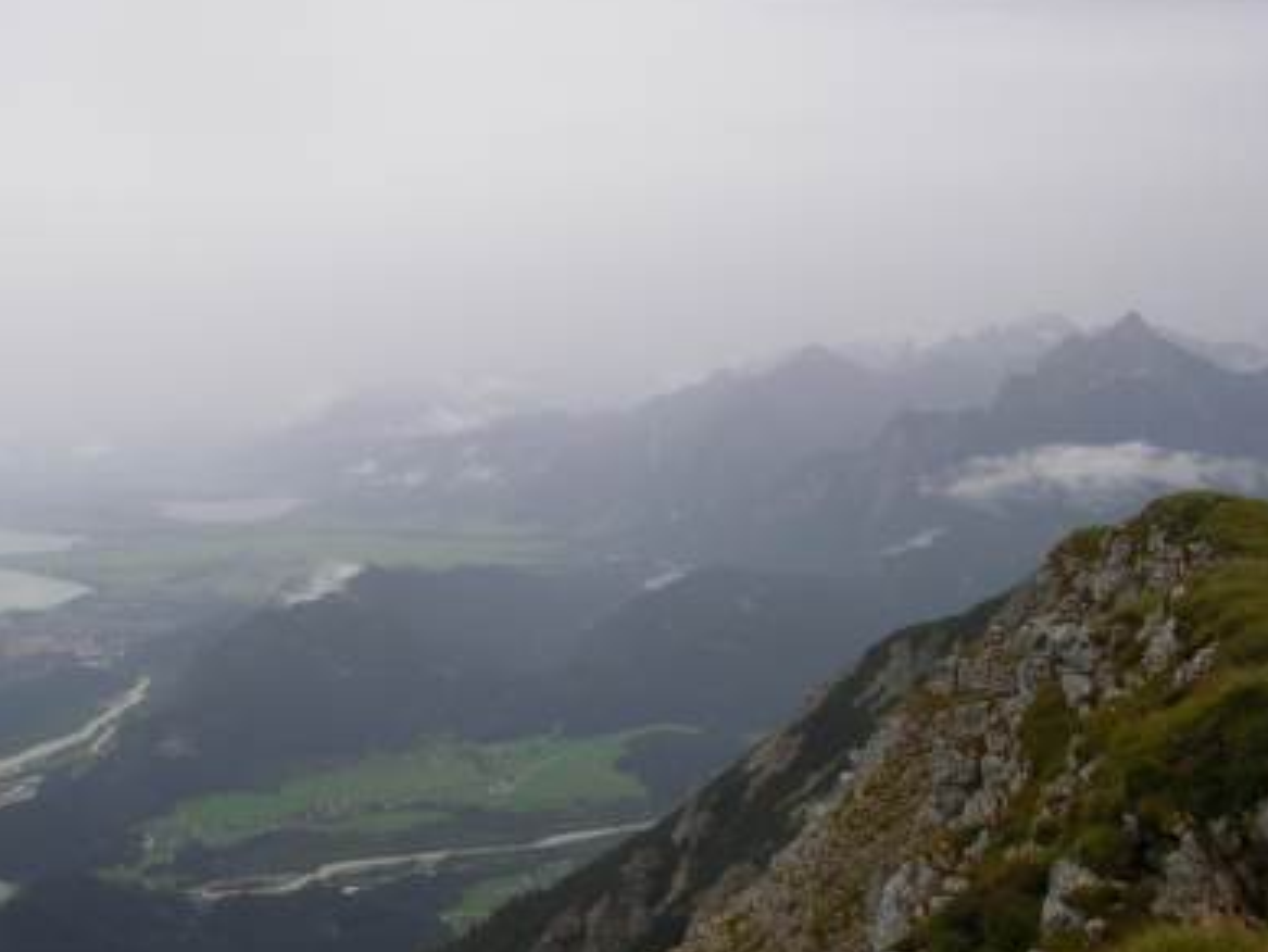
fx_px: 1832
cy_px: 551
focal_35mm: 50
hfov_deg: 38.0
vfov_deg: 29.1
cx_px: 515
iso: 50
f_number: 4.1
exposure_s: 1/324
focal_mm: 5.8
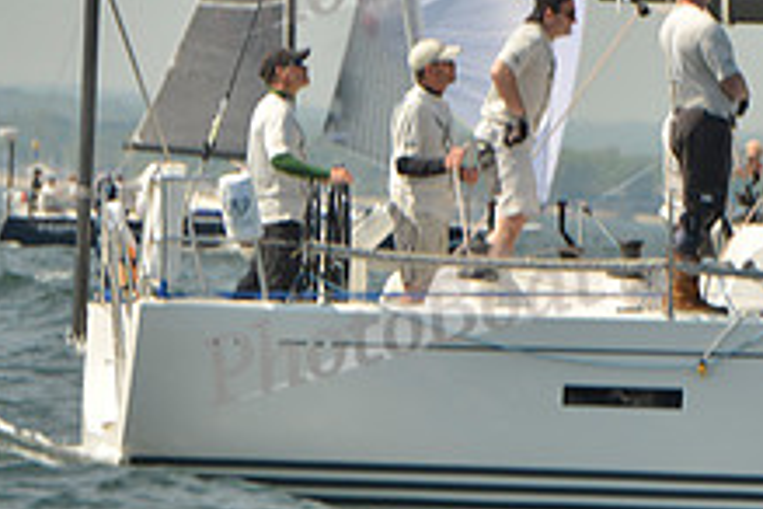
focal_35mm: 530
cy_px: 85
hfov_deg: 3.9
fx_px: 11232
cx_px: 878
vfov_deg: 2.6
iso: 200
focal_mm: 200
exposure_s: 1/1250
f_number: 7.1
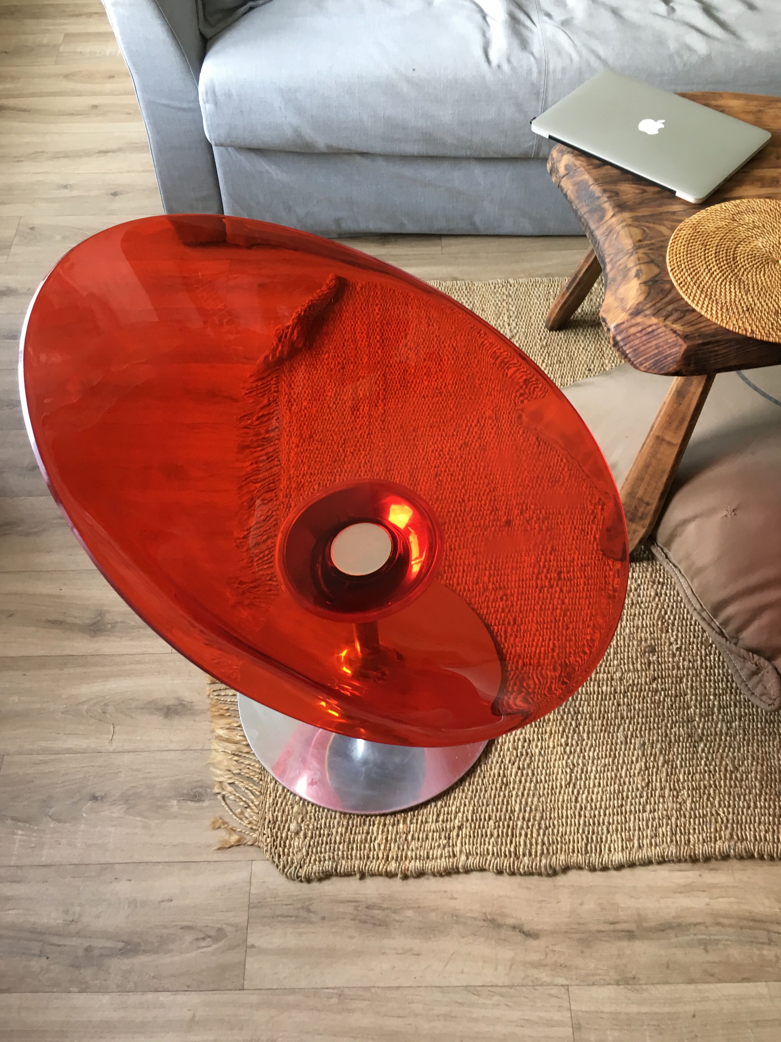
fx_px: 903
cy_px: 504
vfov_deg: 60.0
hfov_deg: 46.8
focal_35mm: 30
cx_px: 380
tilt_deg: -54.2
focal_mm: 4.15
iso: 80
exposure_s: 1/33
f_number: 2.2
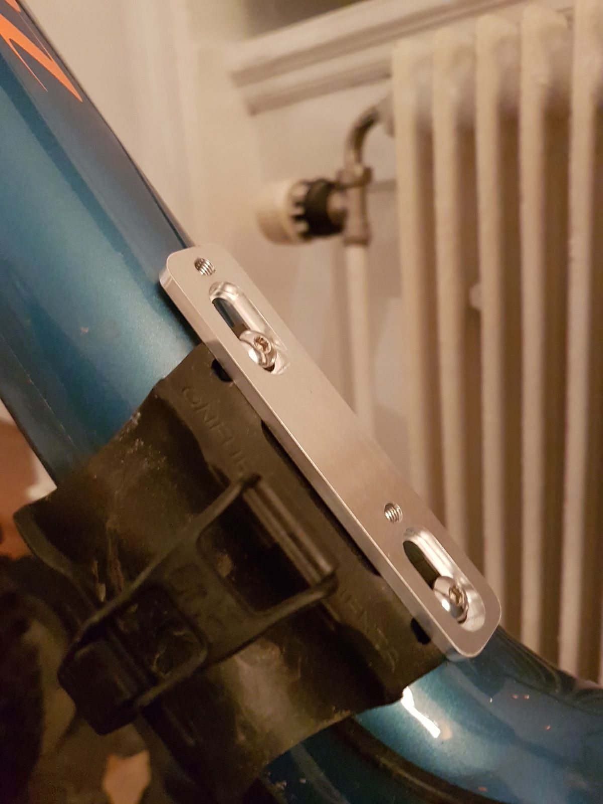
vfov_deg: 67.3
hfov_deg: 53.1
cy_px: 402
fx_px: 604
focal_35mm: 26
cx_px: 302
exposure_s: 1/10
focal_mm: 4.2
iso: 500
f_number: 1.7
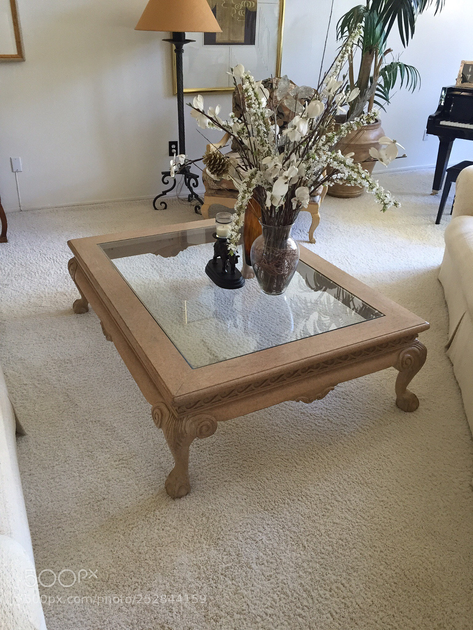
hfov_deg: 48.2
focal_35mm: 29
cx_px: 236
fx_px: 528
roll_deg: -0.5
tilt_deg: -30.0
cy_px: 315
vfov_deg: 61.7
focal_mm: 4.15
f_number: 2.2
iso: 80
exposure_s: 1/30
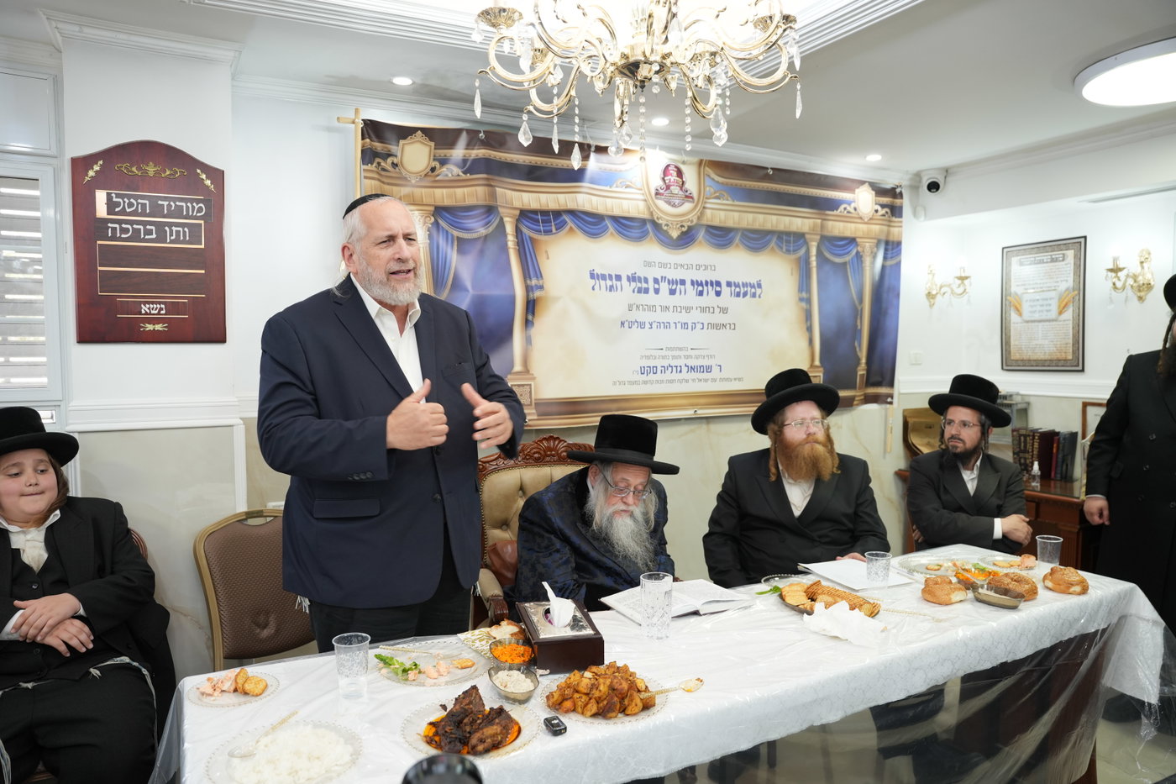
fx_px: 784
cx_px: 588
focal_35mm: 24
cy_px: 392
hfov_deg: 73.8
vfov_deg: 53.1
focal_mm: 24
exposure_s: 1/125
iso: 800
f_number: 3.5
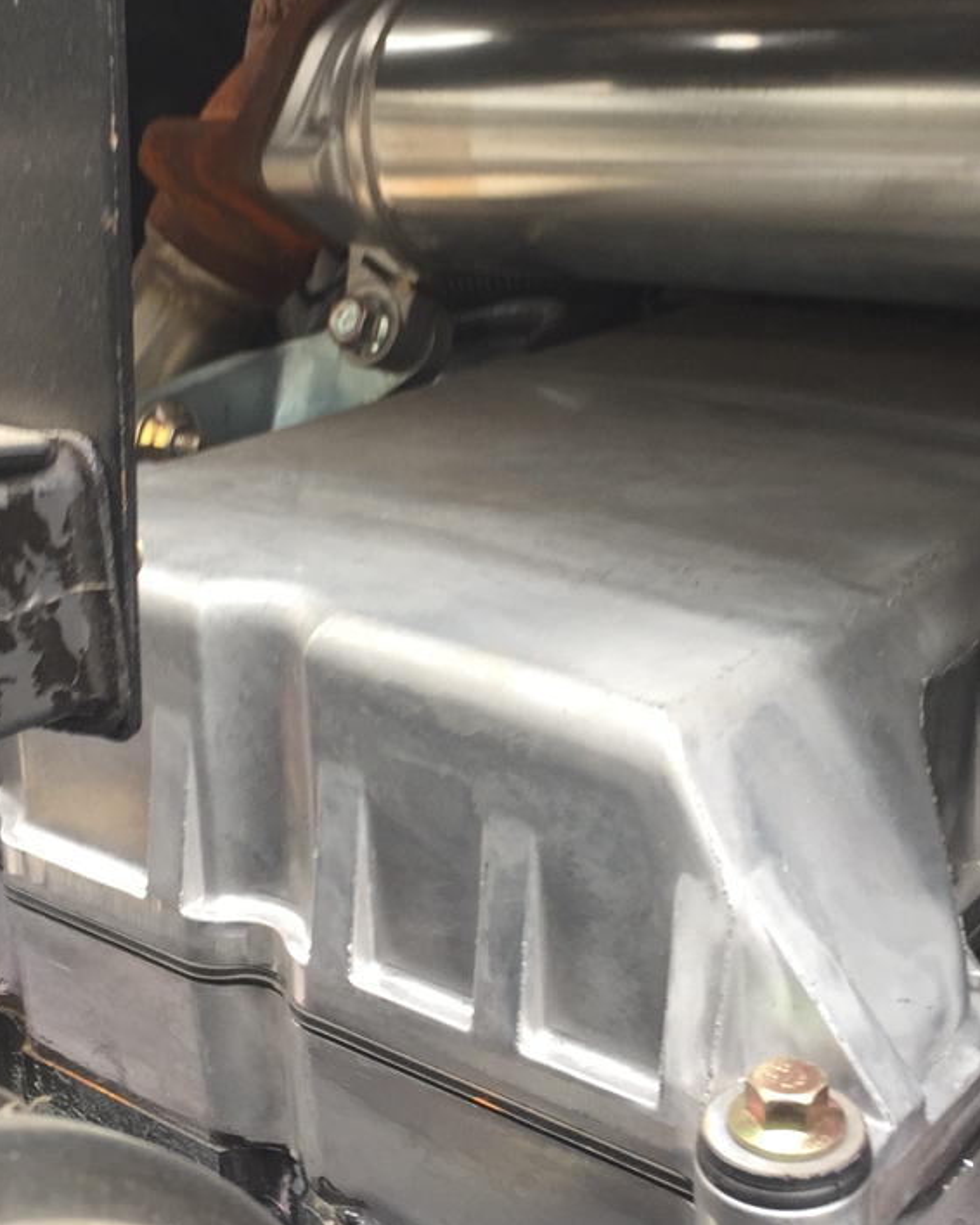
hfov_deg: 31.4
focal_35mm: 48
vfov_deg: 38.7
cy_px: 529
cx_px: 530
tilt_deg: -12.0
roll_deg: -0.4
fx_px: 1741
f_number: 2.2
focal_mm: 4.15
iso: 40
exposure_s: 1/50
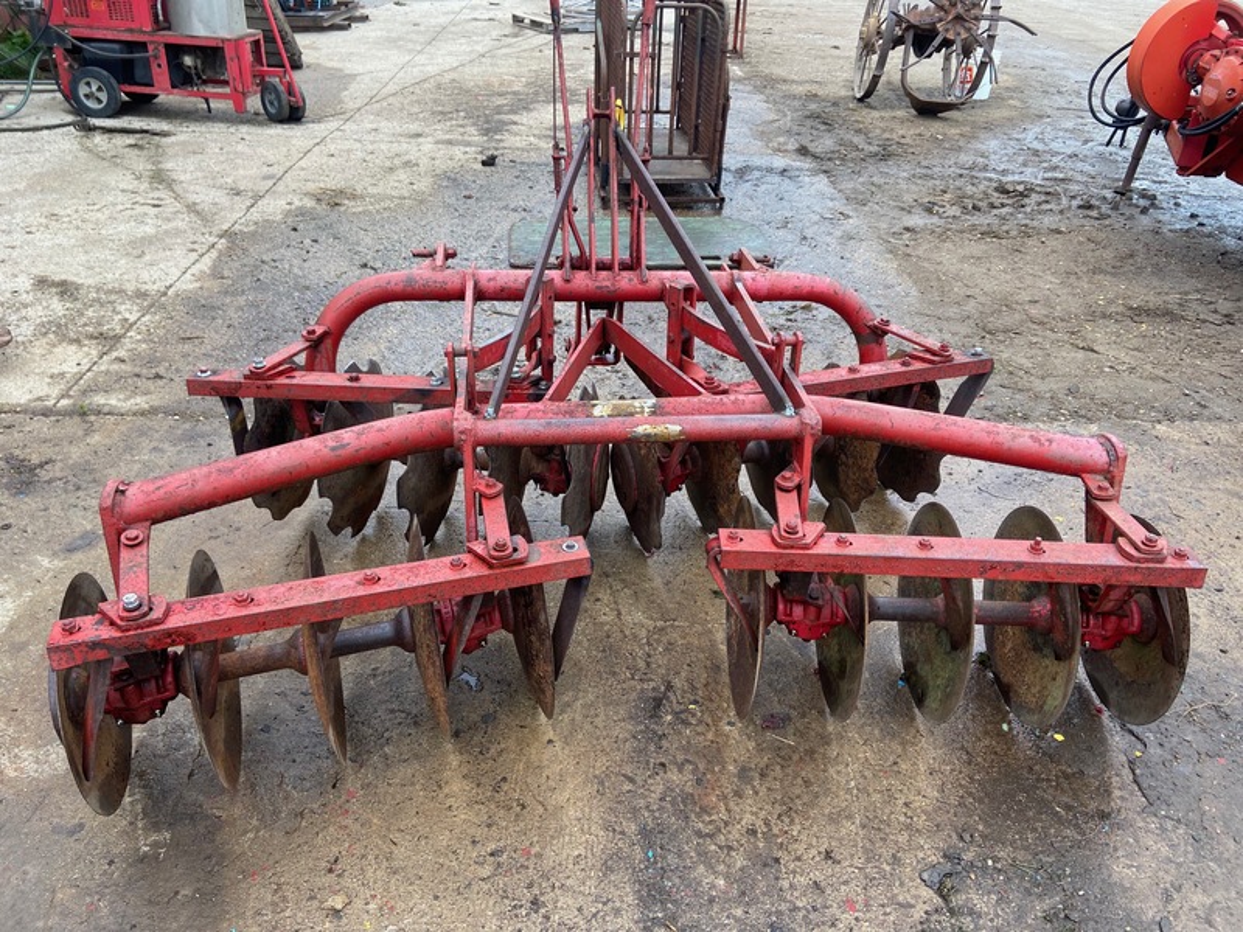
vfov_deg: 53.1
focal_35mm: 26
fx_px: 934
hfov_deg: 67.3
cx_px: 622
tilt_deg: -35.3
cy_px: 466
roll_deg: -0.6
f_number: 1.8
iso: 32
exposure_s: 1/230
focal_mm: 4.25
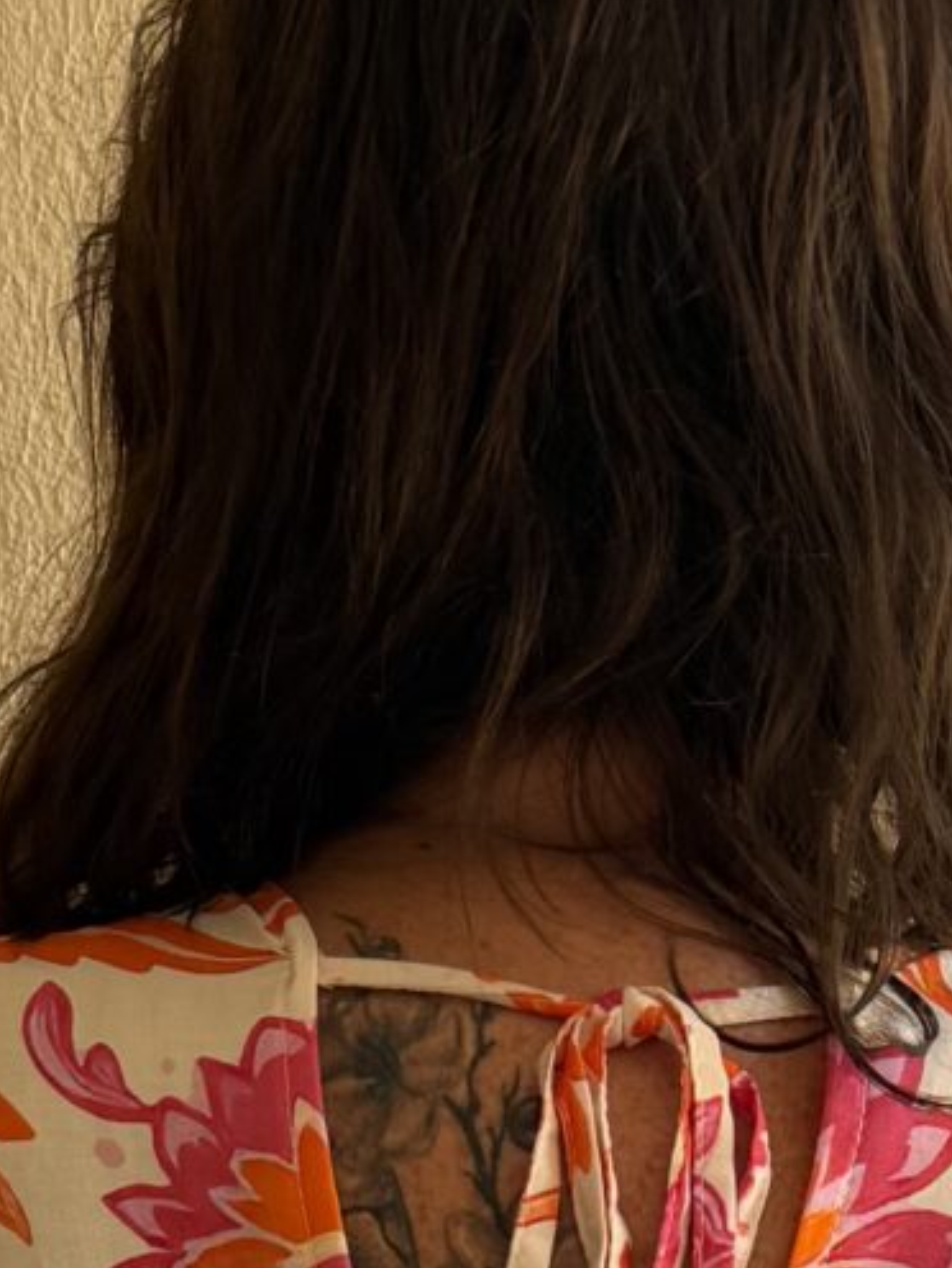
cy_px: 2705
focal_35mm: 124
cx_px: 420
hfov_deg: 12.0
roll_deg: +1.4
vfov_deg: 13.2
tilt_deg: -24.9
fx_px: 4541
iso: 64
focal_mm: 6.76
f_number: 1.78
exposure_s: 1/144
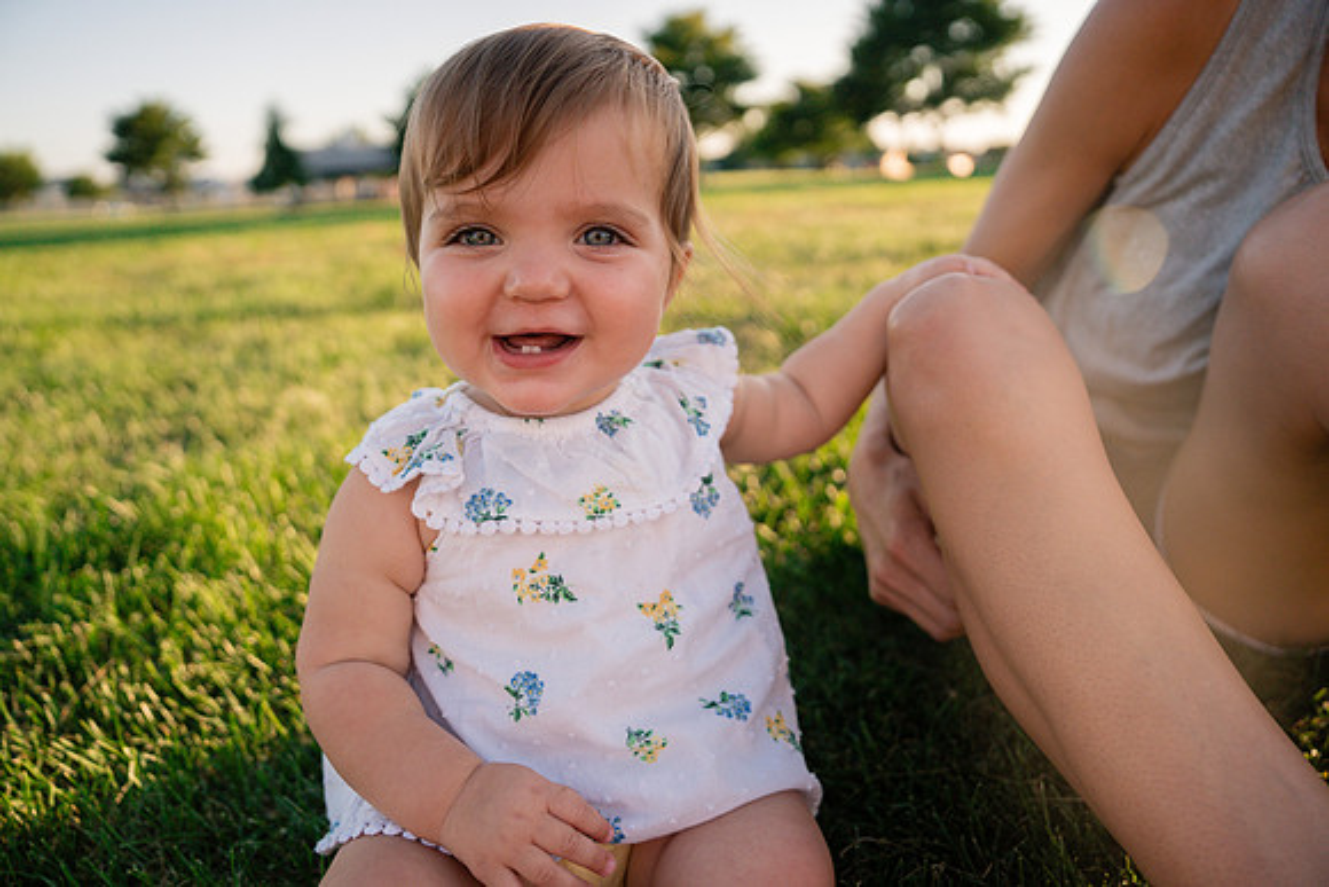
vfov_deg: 53.2
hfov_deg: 73.7
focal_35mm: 24
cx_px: 664
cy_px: 444
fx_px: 886
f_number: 2.8
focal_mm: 24
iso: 400
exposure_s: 1/3200
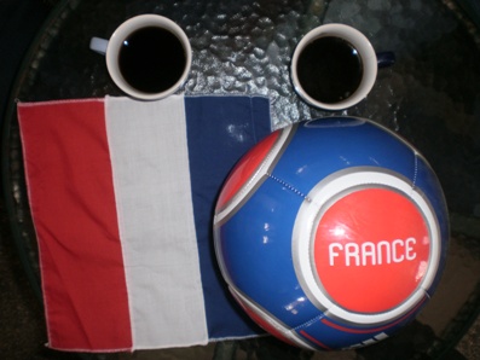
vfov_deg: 39.7
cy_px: 180
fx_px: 499
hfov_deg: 51.3
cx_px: 240
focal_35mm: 36
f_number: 3.1
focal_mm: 6.3
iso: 125
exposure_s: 1/30
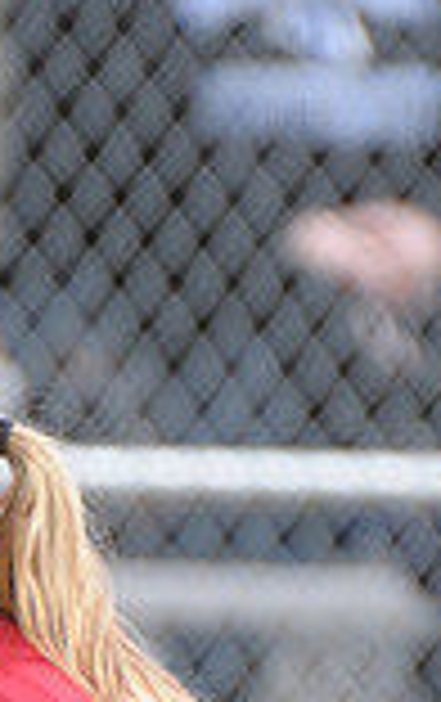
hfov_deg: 0.6
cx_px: 115
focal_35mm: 2268
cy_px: 1143
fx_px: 43453
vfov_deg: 0.9
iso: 400
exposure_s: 1/1000
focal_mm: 400
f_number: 4
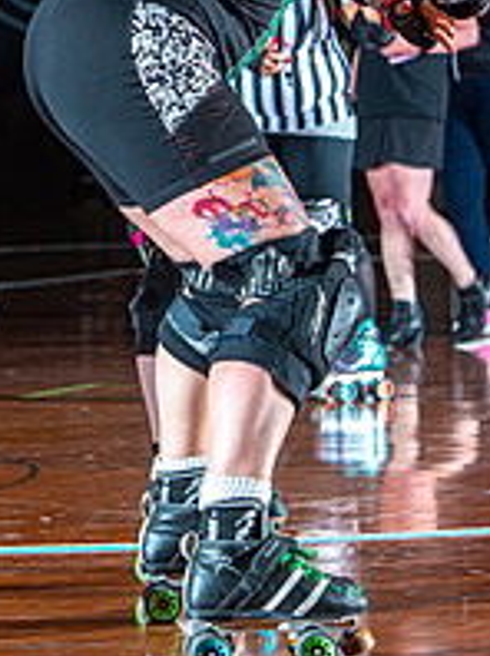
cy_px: 96
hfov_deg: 6.7
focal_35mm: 219
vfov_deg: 9.0
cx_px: 7
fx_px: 4142
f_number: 7.1
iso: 640
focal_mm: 100
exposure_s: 1/160
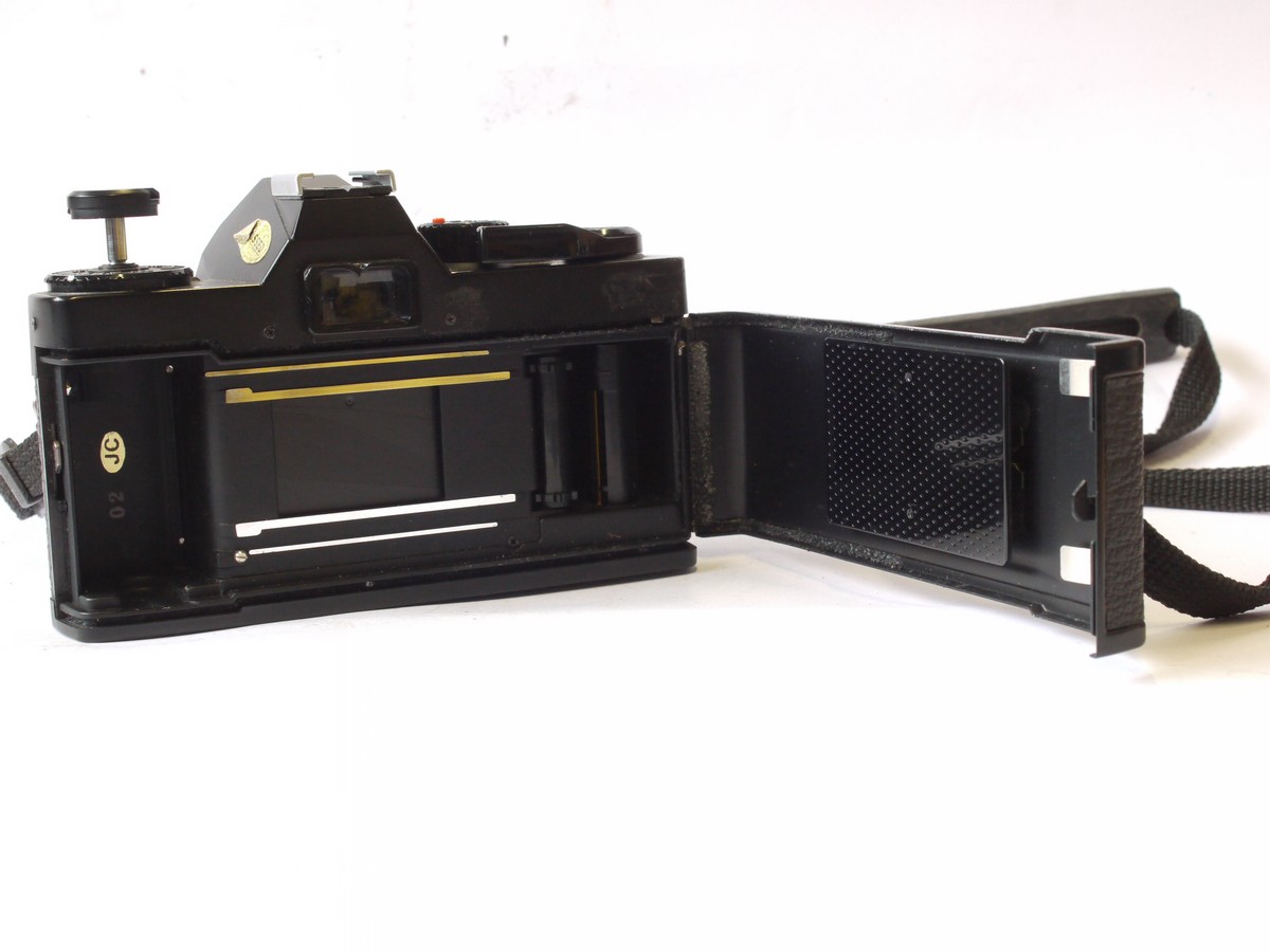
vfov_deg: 24.4
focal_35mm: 60
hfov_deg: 32.2
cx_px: 635
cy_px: 476
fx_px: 2201
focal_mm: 30
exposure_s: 1/40
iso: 800
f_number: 9
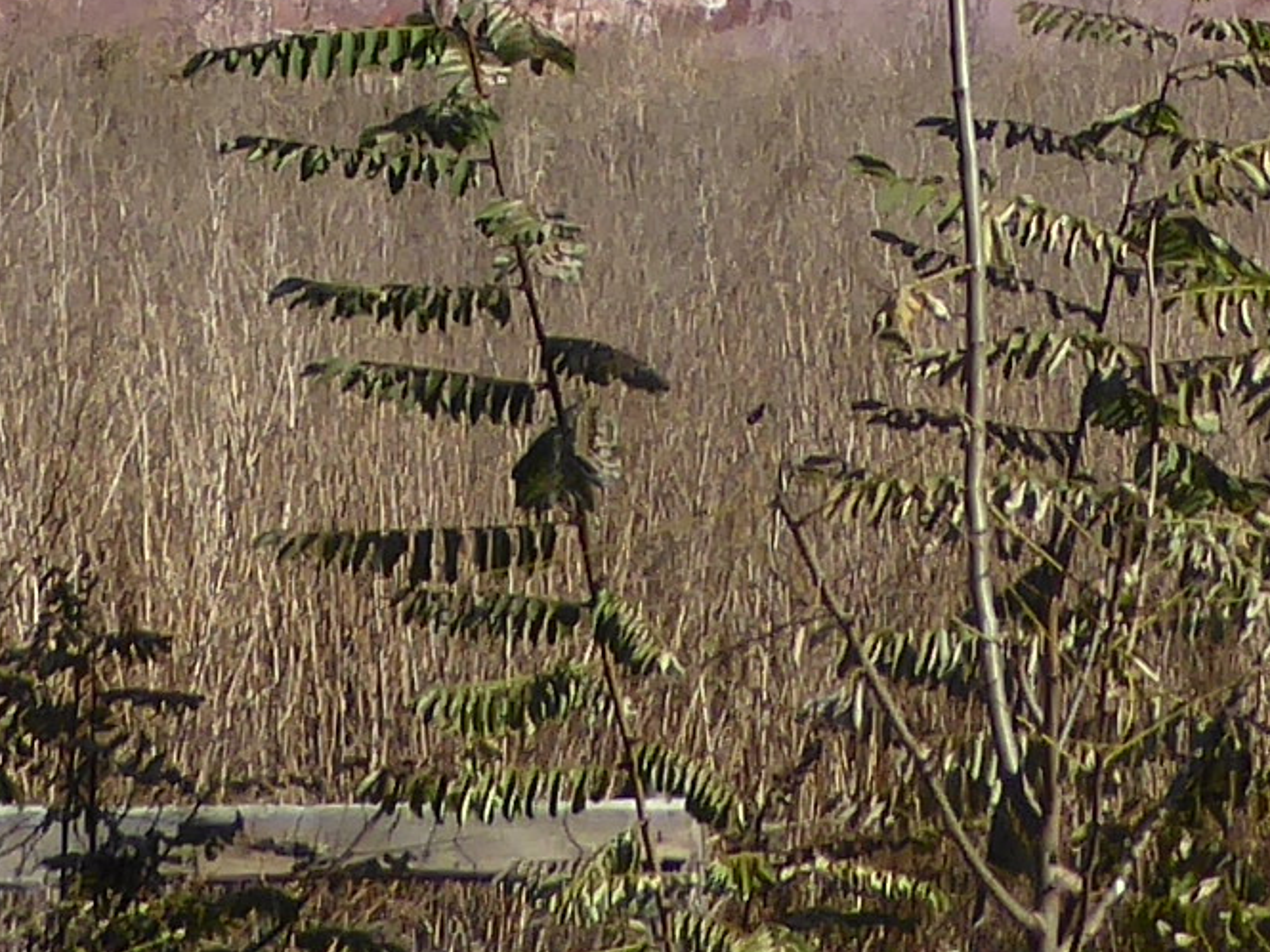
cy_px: -1059
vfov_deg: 4.1
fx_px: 13247
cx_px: 292
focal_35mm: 361
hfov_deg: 5.5
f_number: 4.2
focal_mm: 10.3
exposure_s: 1/500
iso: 80
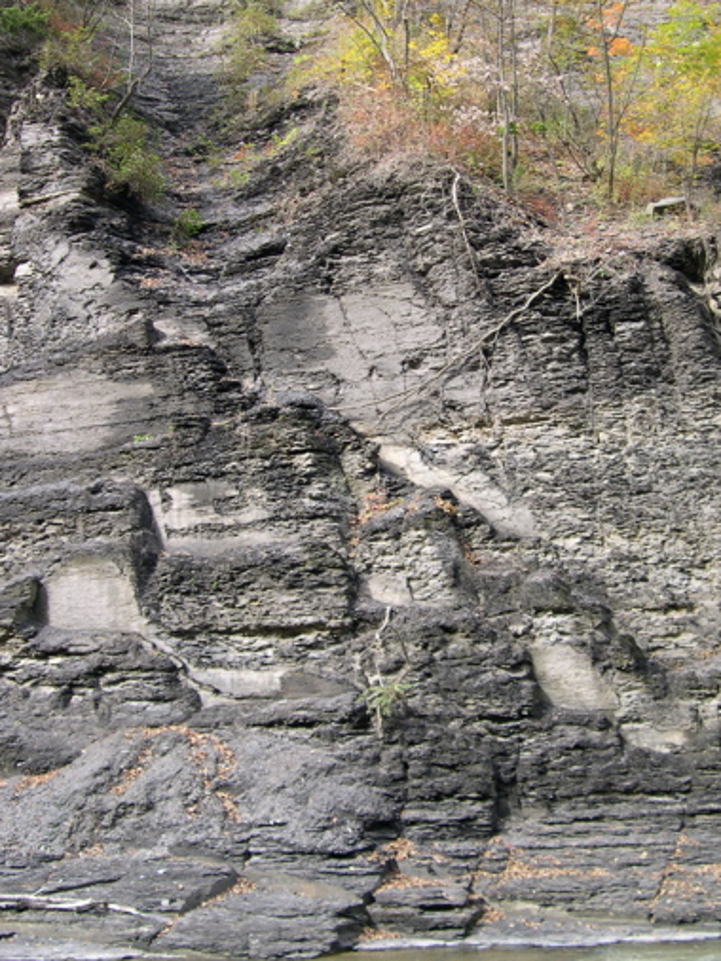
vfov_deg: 39.4
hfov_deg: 30.2
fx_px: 1334
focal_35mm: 48
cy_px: 368
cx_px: 434
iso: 100
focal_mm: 8
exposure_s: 1/139
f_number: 2.8
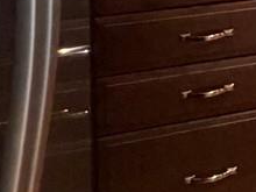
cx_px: 774
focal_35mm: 102
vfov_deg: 12.9
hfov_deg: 11.3
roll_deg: -0.9
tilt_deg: -4.6
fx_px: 754
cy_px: -176
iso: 320
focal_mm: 2.22
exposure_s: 1/60
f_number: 2.2
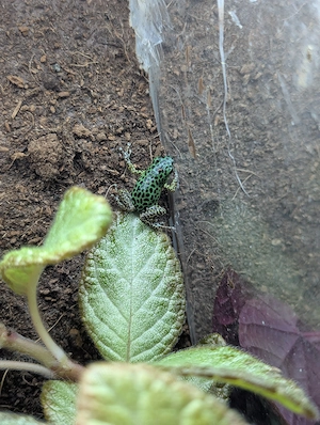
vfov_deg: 39.6
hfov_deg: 30.4
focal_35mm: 48
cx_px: 160
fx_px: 590
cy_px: 212
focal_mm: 6.81
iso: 46
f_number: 1.85
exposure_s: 1/153
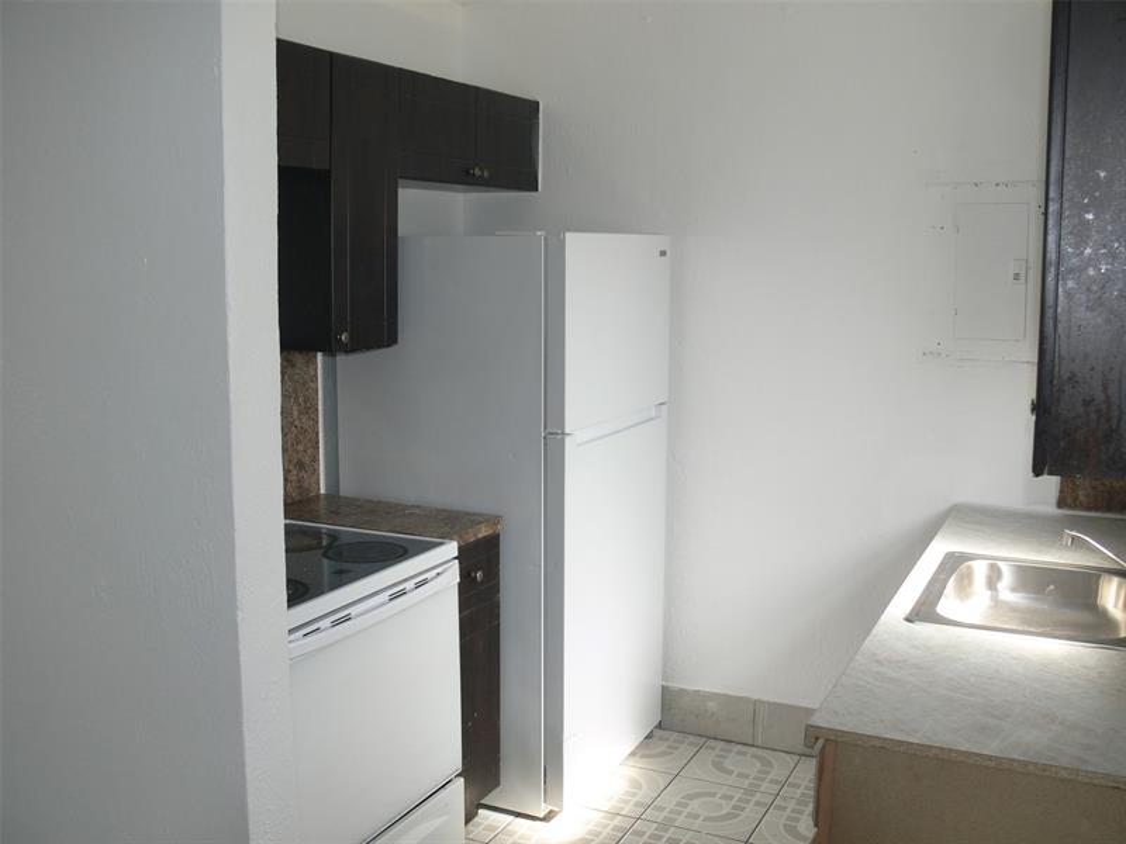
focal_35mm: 35
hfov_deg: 52.6
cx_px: 563
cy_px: 422
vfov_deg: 40.7
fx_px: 1138
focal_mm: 7.4
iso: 80
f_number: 3.6
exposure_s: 1/60
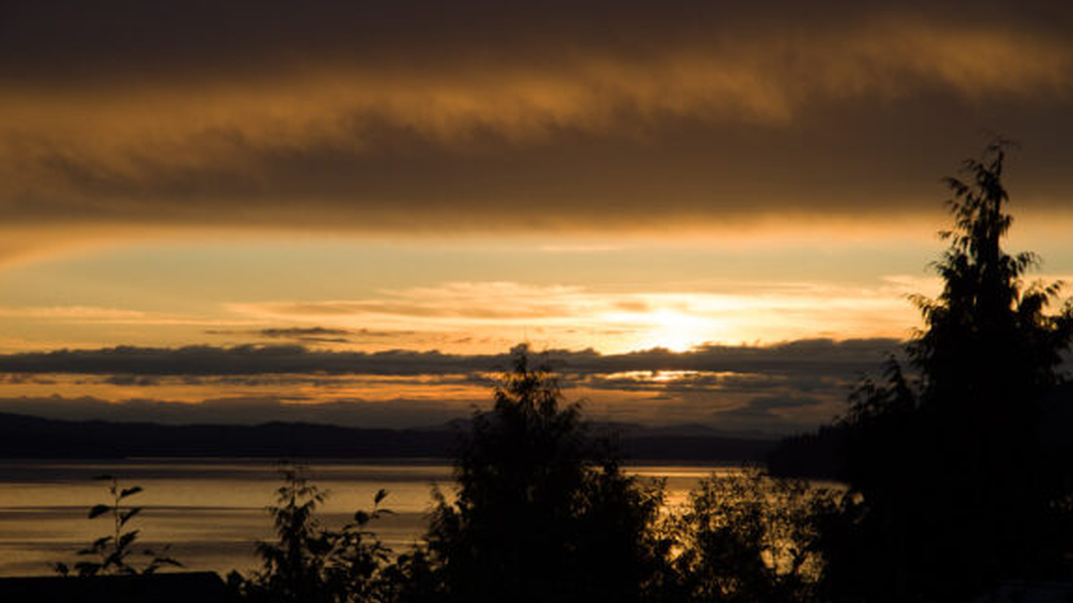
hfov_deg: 19.1
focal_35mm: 112
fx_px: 3186
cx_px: 530
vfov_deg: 10.8
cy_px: 370
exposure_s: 1/400
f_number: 8
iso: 200
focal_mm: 68
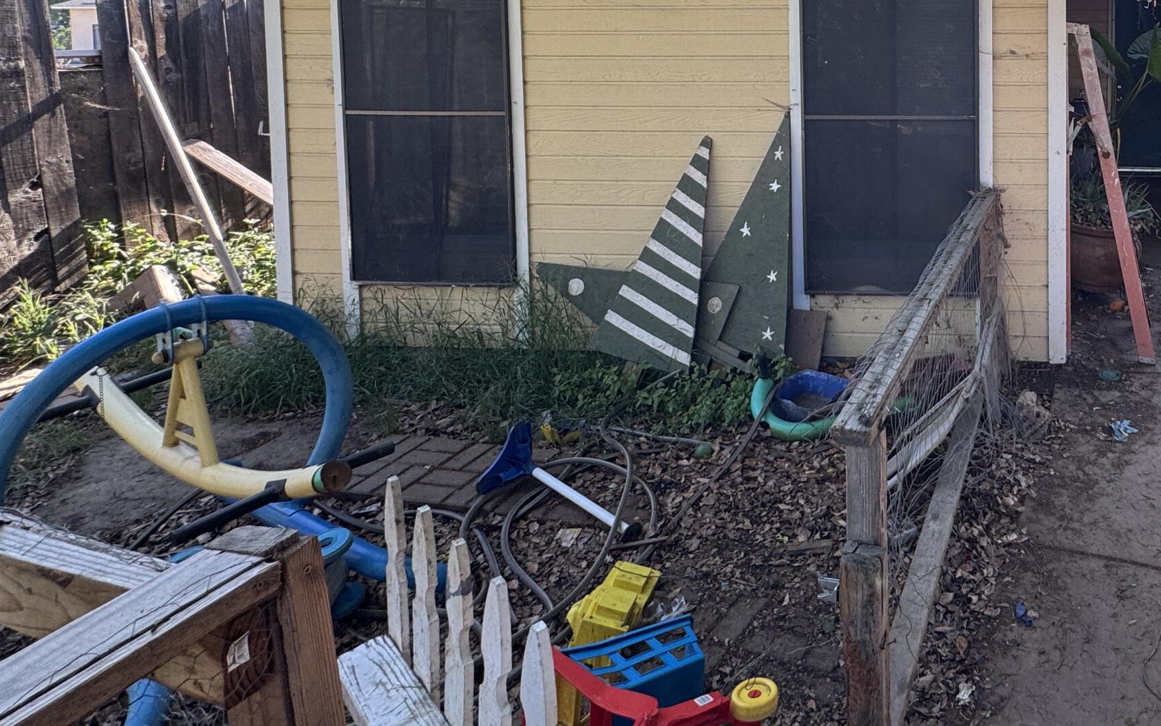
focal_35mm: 26
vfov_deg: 43.5
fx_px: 823
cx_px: 970
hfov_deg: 62.8
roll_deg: +0.4
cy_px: 73
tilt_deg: -3.5
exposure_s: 1/99
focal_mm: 2.22
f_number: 2.2
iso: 40
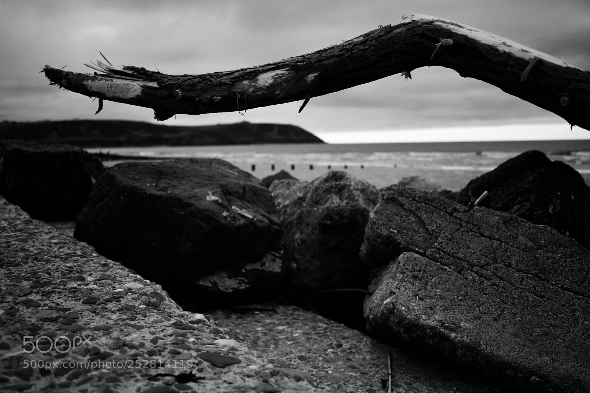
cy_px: 196
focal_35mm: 36
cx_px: 295
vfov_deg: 36.9
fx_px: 590
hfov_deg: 53.1
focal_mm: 24
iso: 400
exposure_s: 1/640
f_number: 3.8
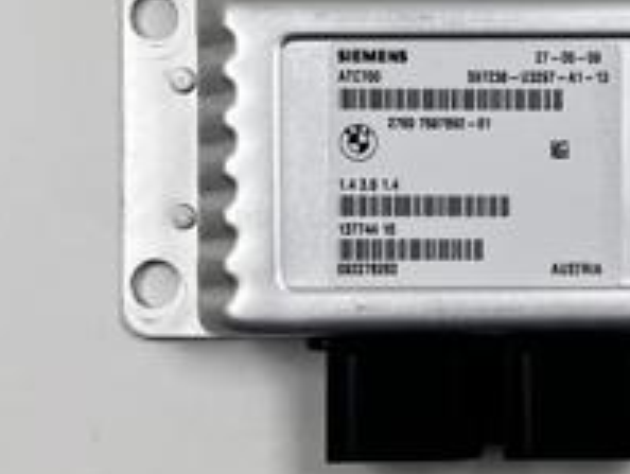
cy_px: 213
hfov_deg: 22.8
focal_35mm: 84
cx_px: 544
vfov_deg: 17.6
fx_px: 1531
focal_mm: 5.7
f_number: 1.5
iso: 50
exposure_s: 1/326
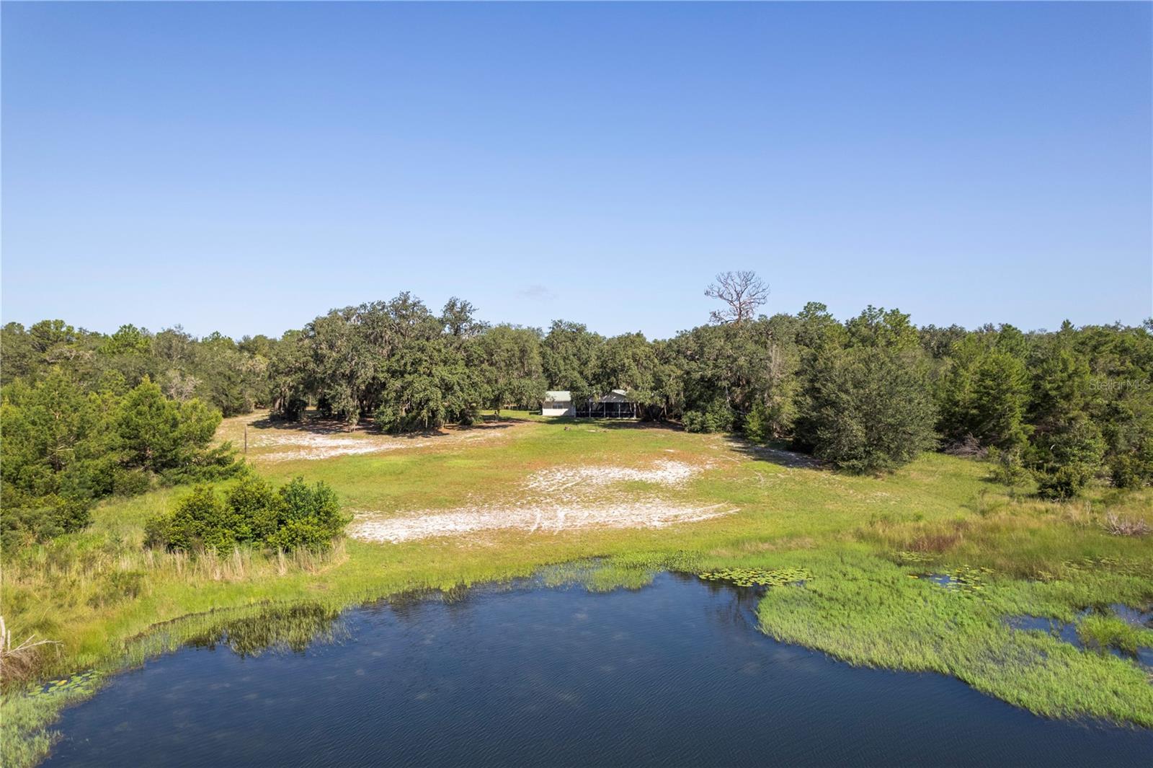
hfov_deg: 78.6
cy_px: 384
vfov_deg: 57.2
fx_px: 704
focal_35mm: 22
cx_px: 576
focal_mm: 8.38
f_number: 2.8
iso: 100
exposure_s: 1/1250
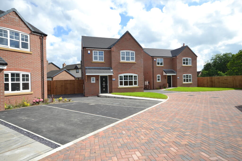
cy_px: 80
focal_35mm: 21
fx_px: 141
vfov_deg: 59.5
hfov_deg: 81.2
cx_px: 121
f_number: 8
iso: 100
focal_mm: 14
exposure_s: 1/250
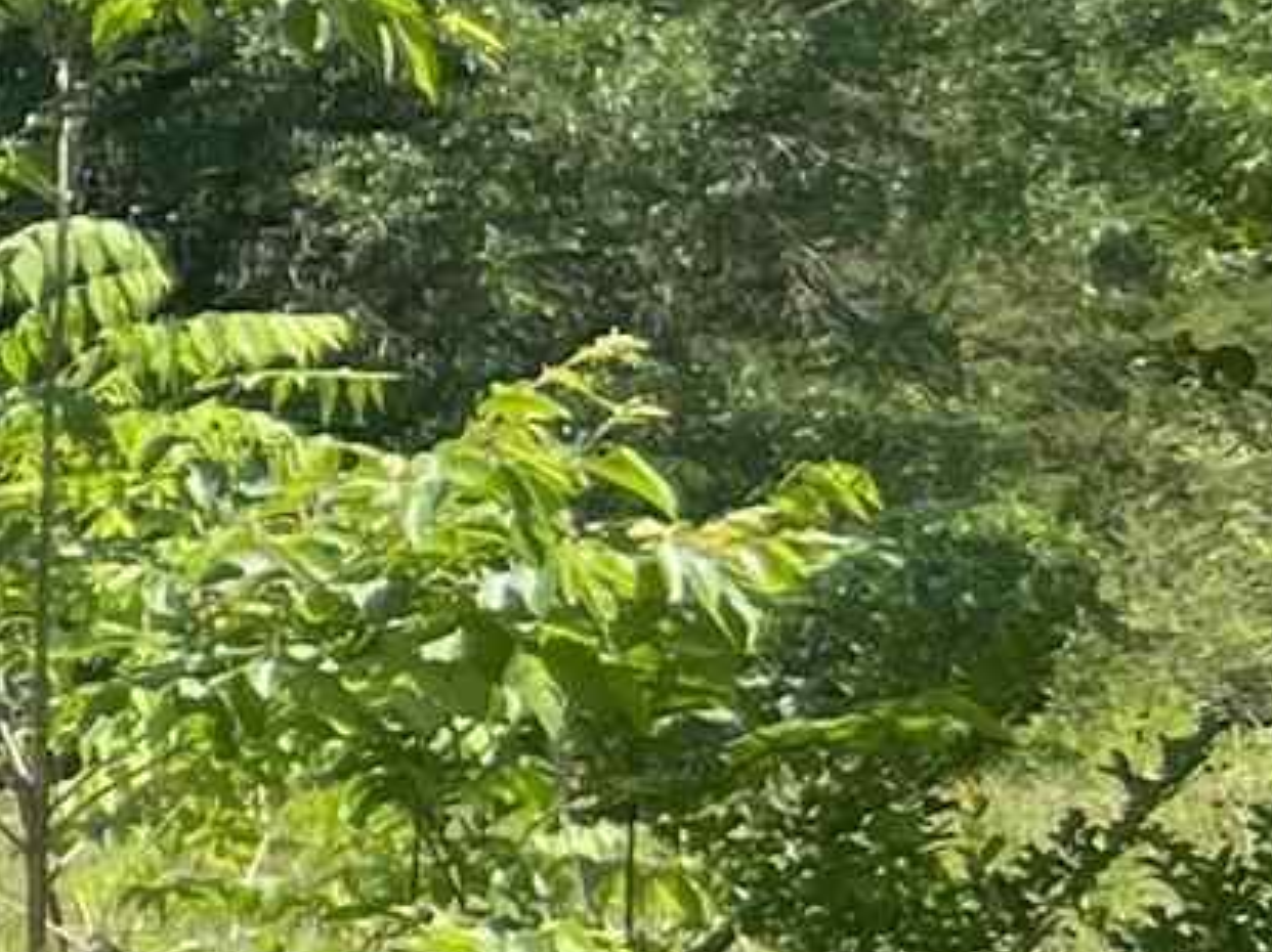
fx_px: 7088
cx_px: -2956
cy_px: 362
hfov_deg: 8.2
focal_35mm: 193
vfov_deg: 7.7
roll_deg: +2.4
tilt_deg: +2.2
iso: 50
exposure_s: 1/949
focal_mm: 5.7
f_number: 1.5
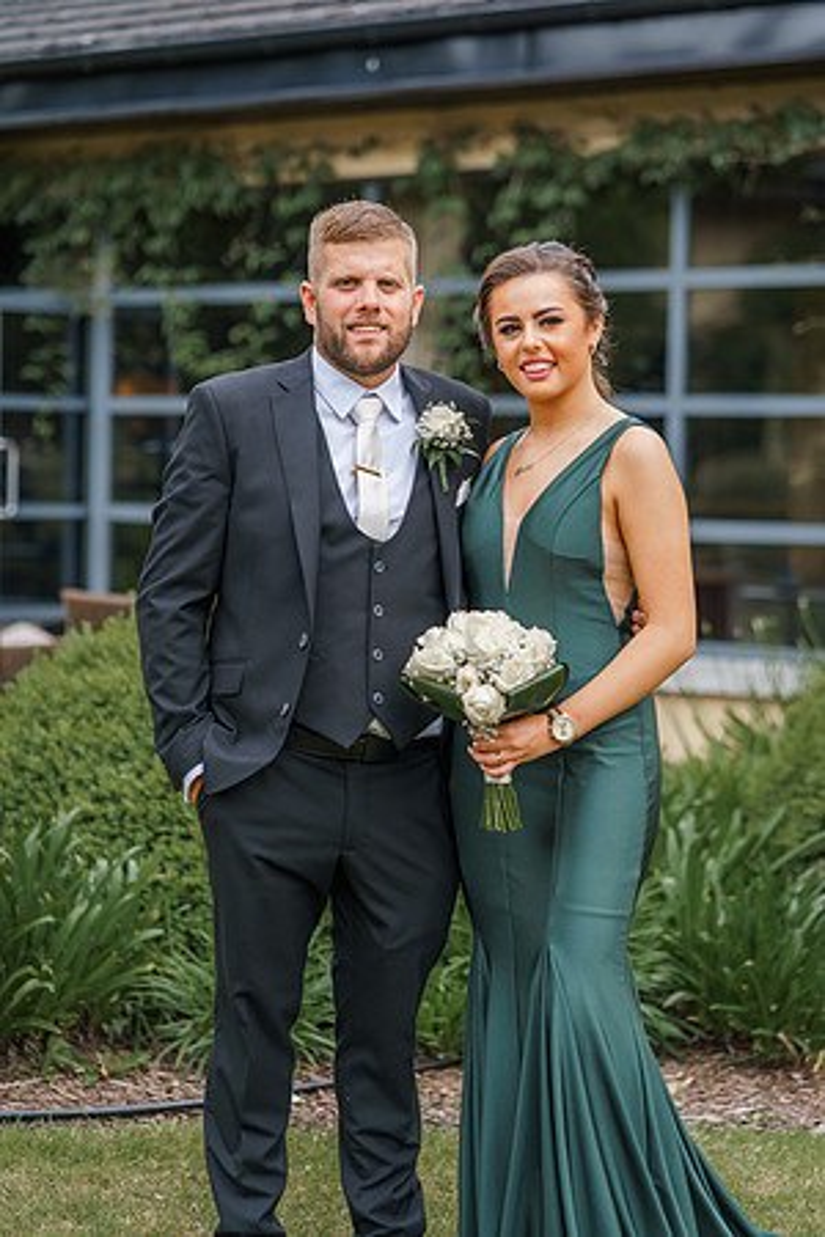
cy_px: 618
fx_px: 2922
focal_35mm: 85
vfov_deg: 23.9
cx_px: 412
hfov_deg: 16.1
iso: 100
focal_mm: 85
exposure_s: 1/640
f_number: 2.8
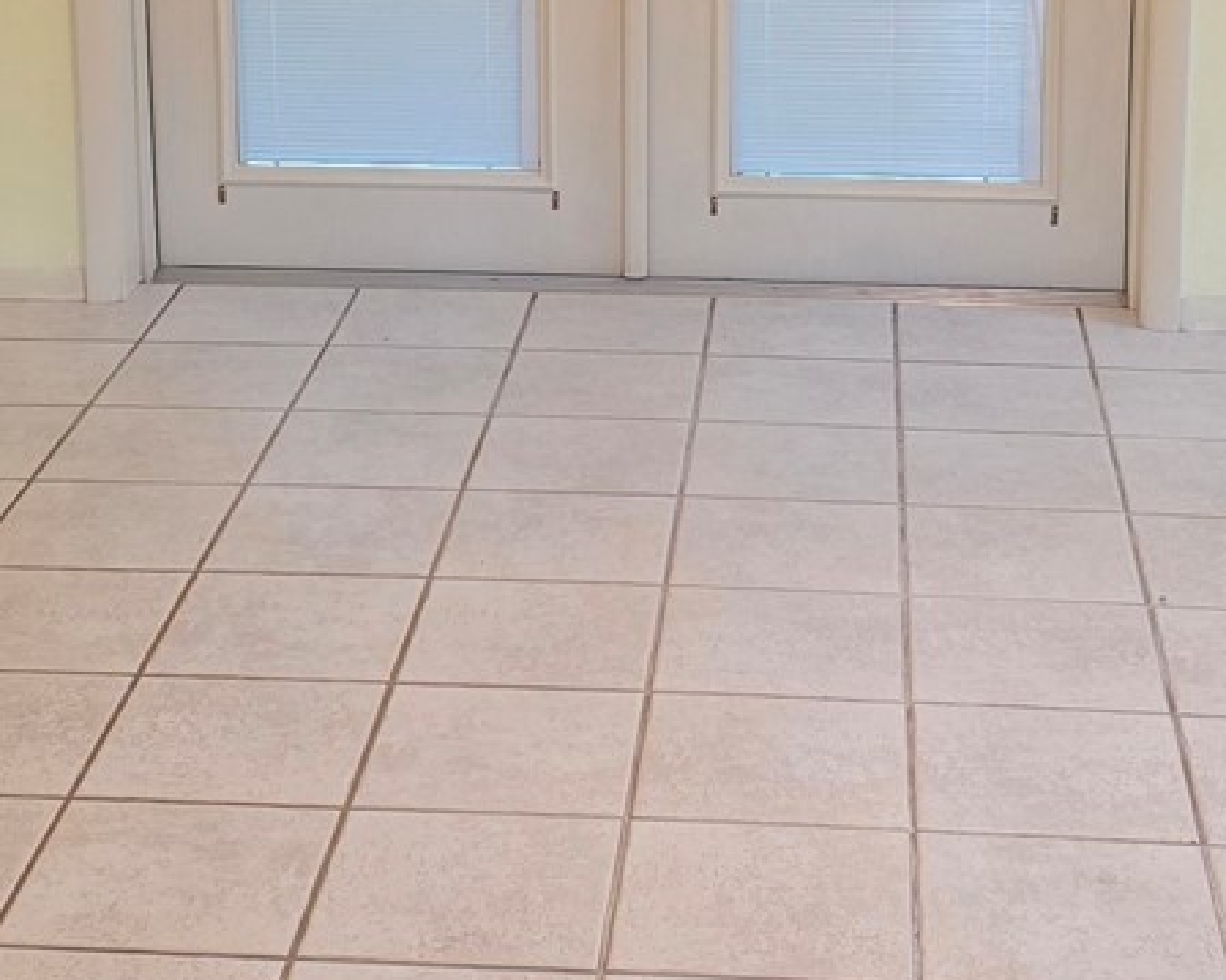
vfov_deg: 18.6
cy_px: -8
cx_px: 633
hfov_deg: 23.9
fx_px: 2902
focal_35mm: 80
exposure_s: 1/120
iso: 500
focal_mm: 6.3
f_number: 1.7
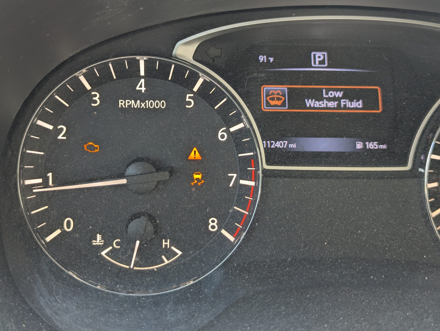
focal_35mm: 48
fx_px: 611
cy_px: 166
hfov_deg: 39.6
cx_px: 220
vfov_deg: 30.3
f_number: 1.85
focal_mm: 6.81
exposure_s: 1/38.9
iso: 42
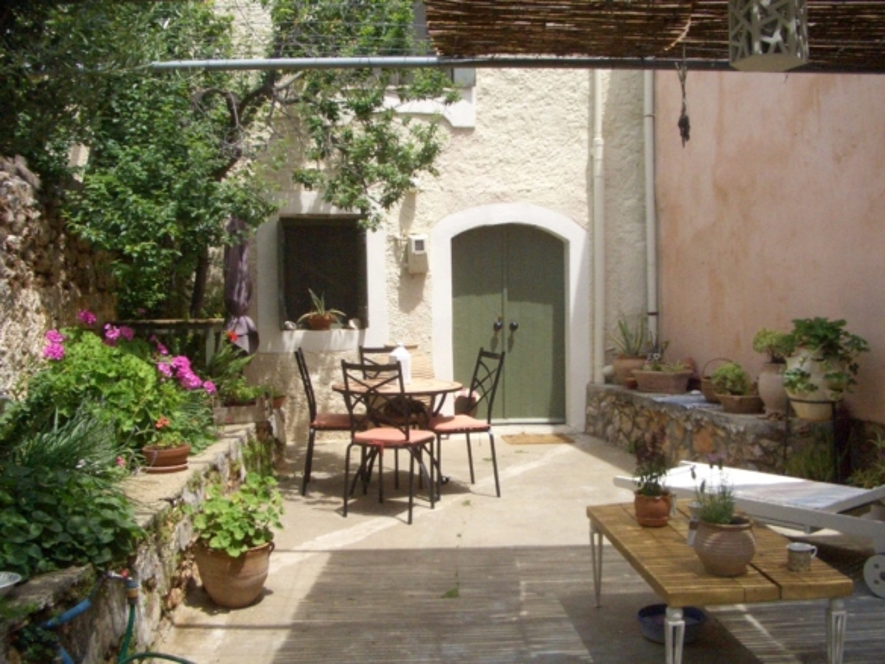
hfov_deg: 52.6
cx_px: 442
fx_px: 895
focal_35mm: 35
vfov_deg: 40.7
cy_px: 332
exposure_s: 1/2000
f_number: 4.3
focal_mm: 5.8
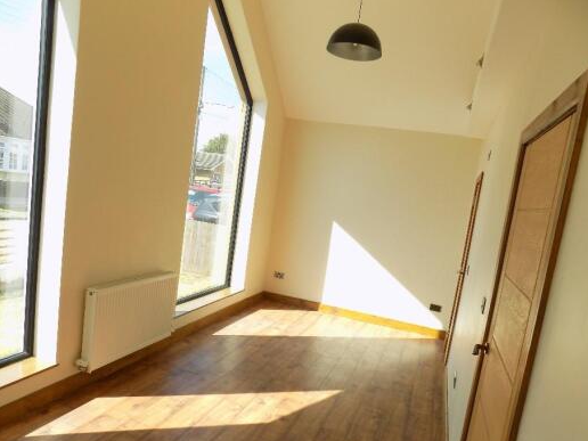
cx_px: 293
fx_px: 442
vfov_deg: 52.9
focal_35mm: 26
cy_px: 246
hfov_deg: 67.3
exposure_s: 1/250
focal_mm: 4
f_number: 3.1
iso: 80
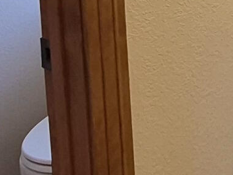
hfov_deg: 18.4
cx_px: 258
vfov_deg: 13.5
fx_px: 693
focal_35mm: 103
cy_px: -94
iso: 100
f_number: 2.2
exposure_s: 1/60.2
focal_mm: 1.74
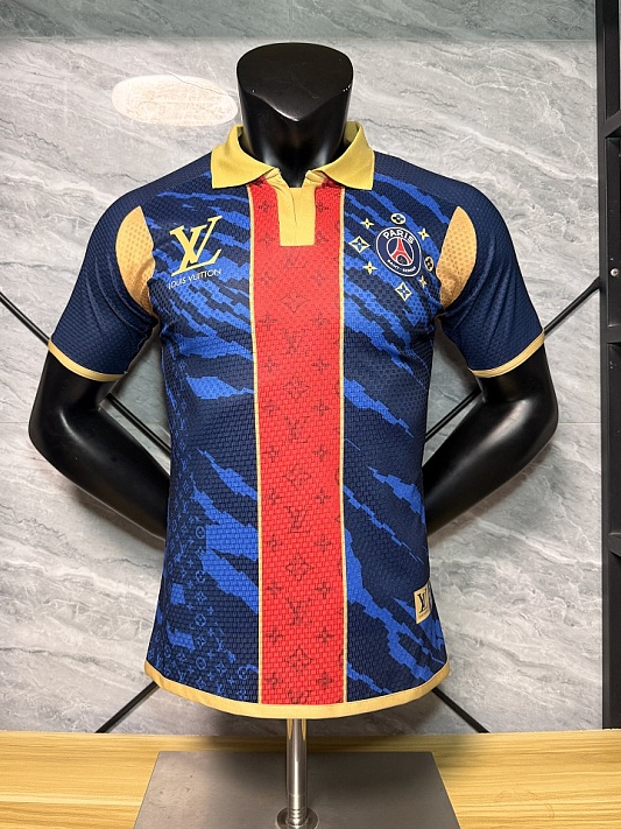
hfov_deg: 51.3
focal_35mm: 27
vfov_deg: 65.2
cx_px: 289
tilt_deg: +0.8
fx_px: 646
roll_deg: -0.2
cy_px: 370
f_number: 1.78
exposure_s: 1/50
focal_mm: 6.76
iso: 200
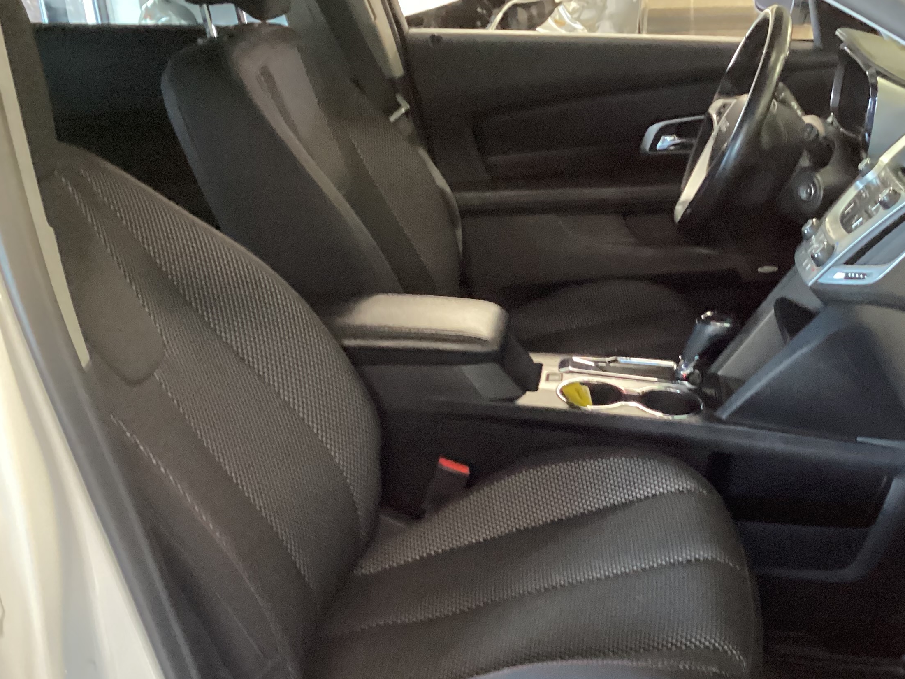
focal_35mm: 46
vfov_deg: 31.4
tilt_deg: -26.6
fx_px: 1203
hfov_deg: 40.6
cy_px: 403
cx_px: 618
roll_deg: +1.7
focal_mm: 3.3
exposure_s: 1/25
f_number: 2.4
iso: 640
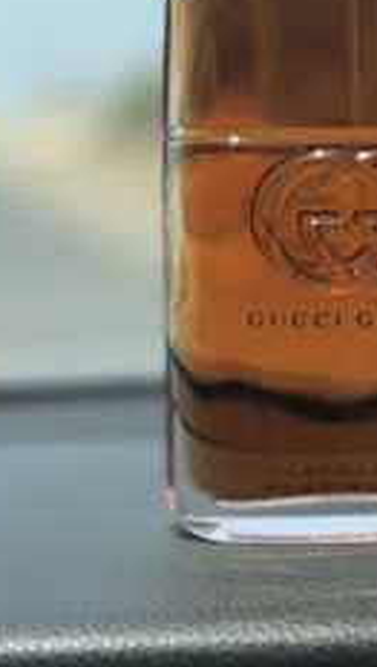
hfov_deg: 13.4
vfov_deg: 23.6
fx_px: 1595
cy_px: 233
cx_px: 348
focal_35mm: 90
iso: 64
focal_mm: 6.76
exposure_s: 1/2865
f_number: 1.78
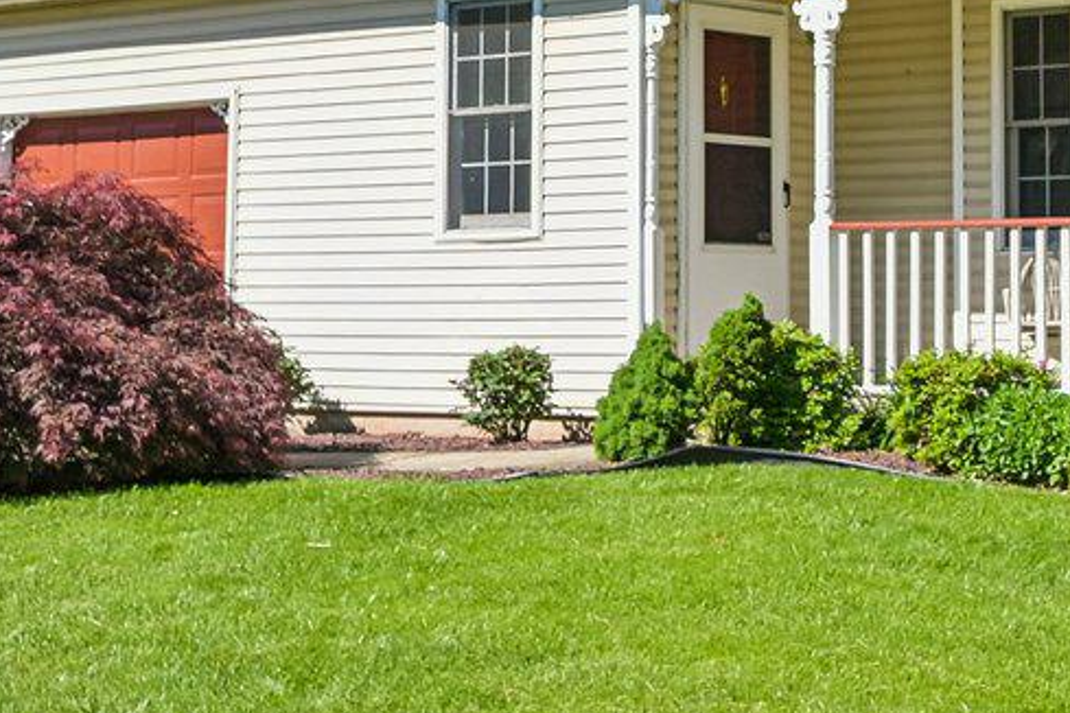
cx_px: 831
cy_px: -246
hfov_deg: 22.3
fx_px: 2678
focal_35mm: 90
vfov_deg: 14.5
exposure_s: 1/160
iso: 100
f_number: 8
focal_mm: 21.5
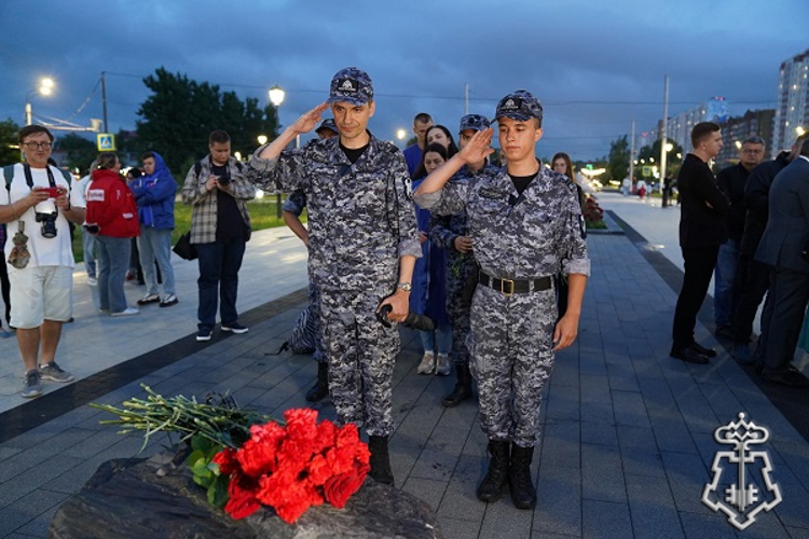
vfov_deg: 47.9
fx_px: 607
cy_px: 270
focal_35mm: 27
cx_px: 404
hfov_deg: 67.4
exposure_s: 1/30
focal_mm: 27
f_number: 2.8
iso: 3200
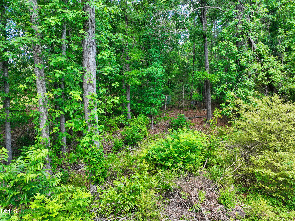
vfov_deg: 56.8
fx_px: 204
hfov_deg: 71.6
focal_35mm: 24
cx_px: 148
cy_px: 110
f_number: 2.8
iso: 100
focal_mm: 12.3
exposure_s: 1/120
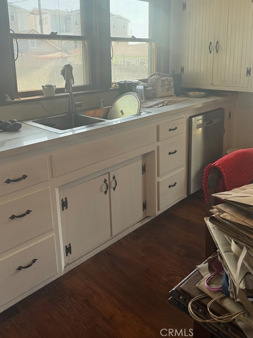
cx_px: 145
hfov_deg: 46.6
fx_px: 292
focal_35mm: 30
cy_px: 127
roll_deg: +0.7
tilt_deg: -11.6
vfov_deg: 59.2
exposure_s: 1/120
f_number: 1.78
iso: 125
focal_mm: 6.76
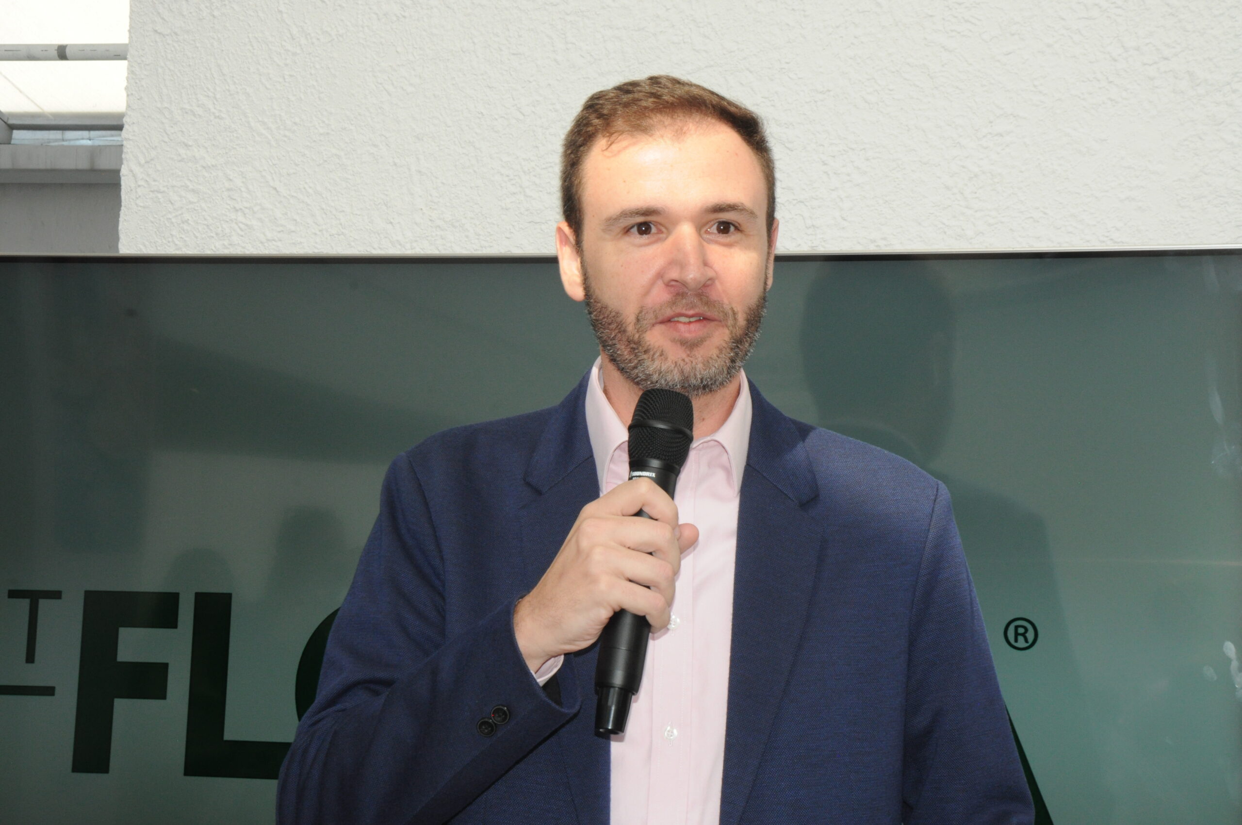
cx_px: 621
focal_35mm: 75
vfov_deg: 18.1
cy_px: 412
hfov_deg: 27.0
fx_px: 2584
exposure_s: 1/200
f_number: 16
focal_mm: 50
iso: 800
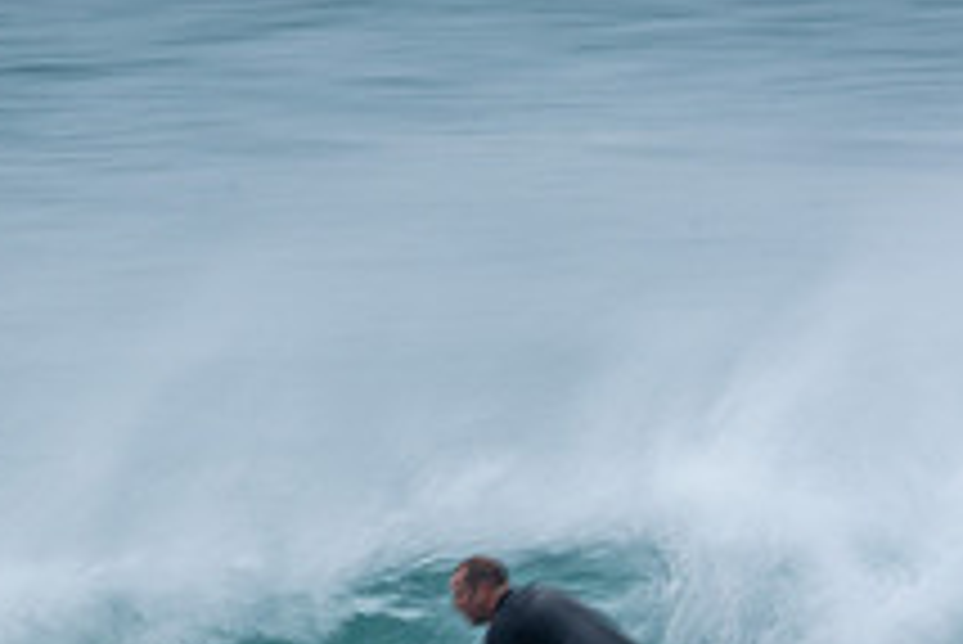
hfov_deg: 1.0
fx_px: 54337
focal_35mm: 2030
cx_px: 446
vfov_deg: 0.7
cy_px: 750
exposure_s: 1/25
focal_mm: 500
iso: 100
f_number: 22
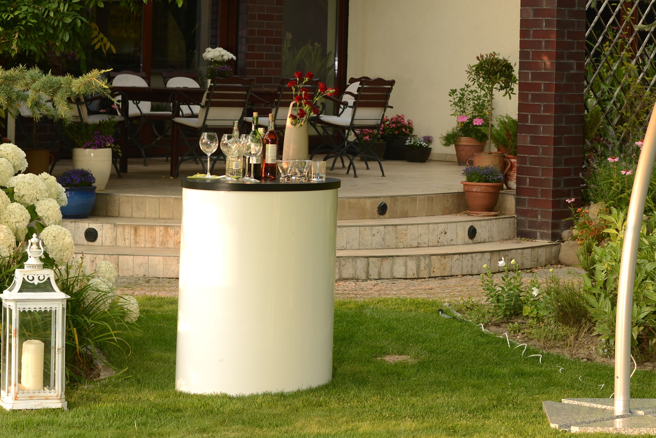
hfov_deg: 19.9
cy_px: 45
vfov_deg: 13.3
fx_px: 1859
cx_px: 469
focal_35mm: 102
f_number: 4
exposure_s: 1/60
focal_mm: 50
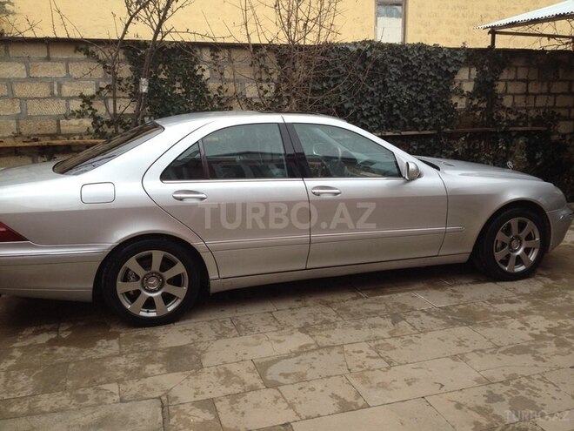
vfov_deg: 40.7
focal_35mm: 35
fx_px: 580
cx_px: 287
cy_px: 216
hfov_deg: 52.6
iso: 50
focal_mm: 4.28
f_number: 2.4
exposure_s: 1/212
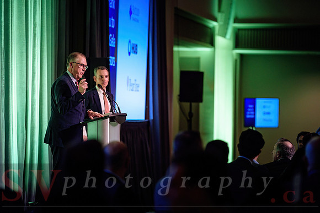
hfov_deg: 10.8
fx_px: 1689
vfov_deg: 7.2
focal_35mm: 190
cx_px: 160
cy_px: 106
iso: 1250
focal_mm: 190
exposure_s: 1/200
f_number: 3.5
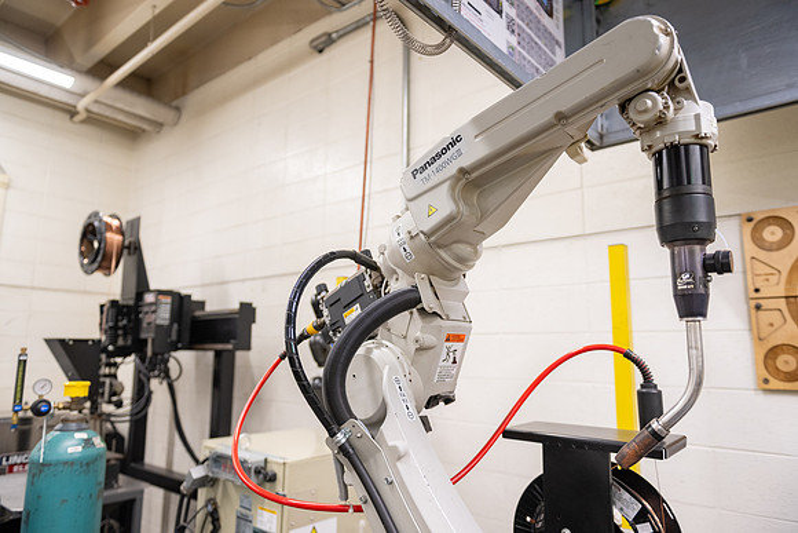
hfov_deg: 73.7
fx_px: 532
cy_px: 266
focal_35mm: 24
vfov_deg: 53.2
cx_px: 399
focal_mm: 24
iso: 1250
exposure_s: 1/200
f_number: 2.8
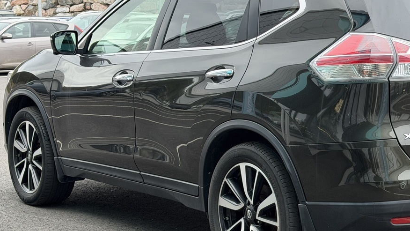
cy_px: 112
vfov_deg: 14.1
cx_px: 297
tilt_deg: -6.6
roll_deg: +1.5
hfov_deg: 24.5
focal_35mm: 86
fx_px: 935
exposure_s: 1/221
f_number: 1.78
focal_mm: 6.76
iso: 160
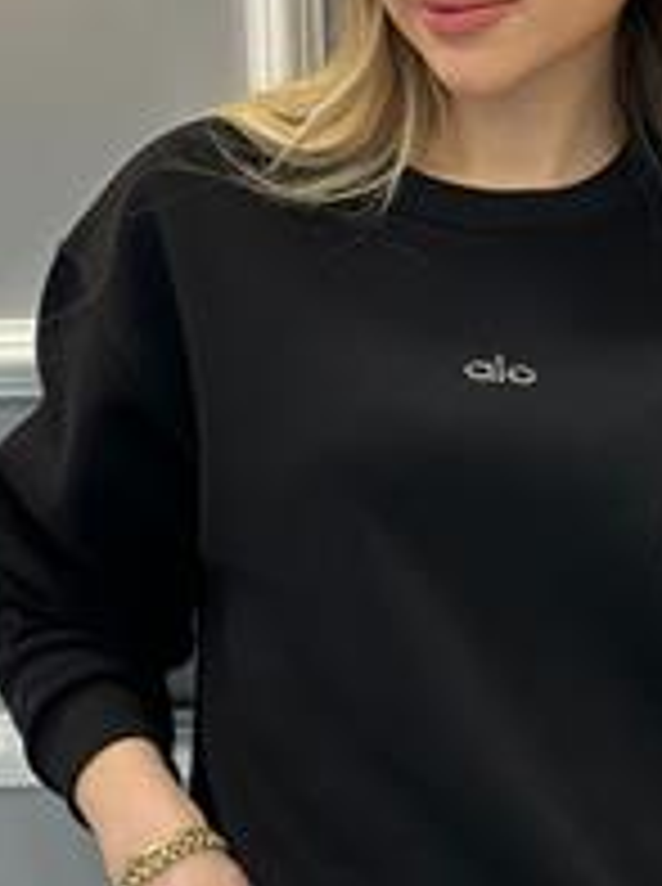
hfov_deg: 11.6
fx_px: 3249
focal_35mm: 127
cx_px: 549
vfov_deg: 15.5
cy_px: 553
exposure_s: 1/100
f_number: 1.78
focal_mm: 6.86
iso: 125
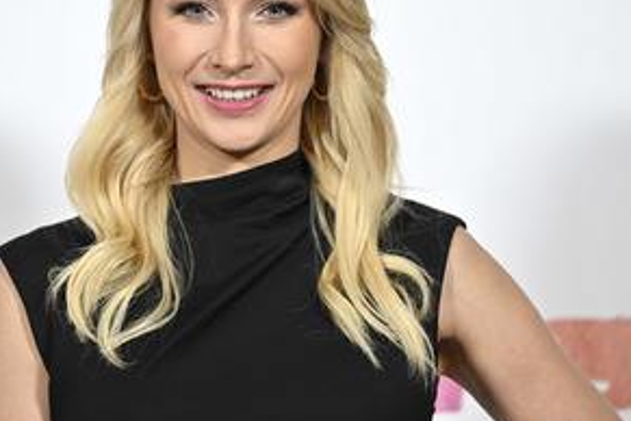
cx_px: 237
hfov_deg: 7.6
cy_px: 150
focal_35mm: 271
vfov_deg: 5.1
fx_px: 4750
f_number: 2.8
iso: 1000
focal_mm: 175
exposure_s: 1/500
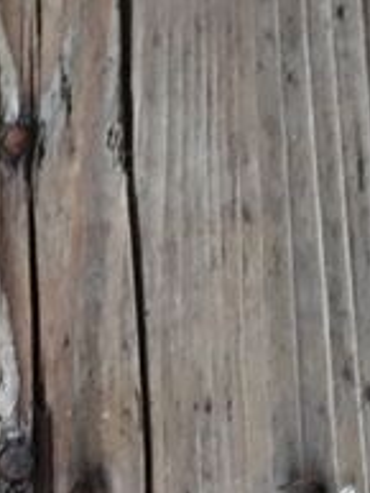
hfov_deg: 14.6
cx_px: -133
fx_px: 1367
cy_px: 483
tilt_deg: -66.3
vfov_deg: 19.9
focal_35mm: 96
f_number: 2.2
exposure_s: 1/17
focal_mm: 4.15
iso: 640
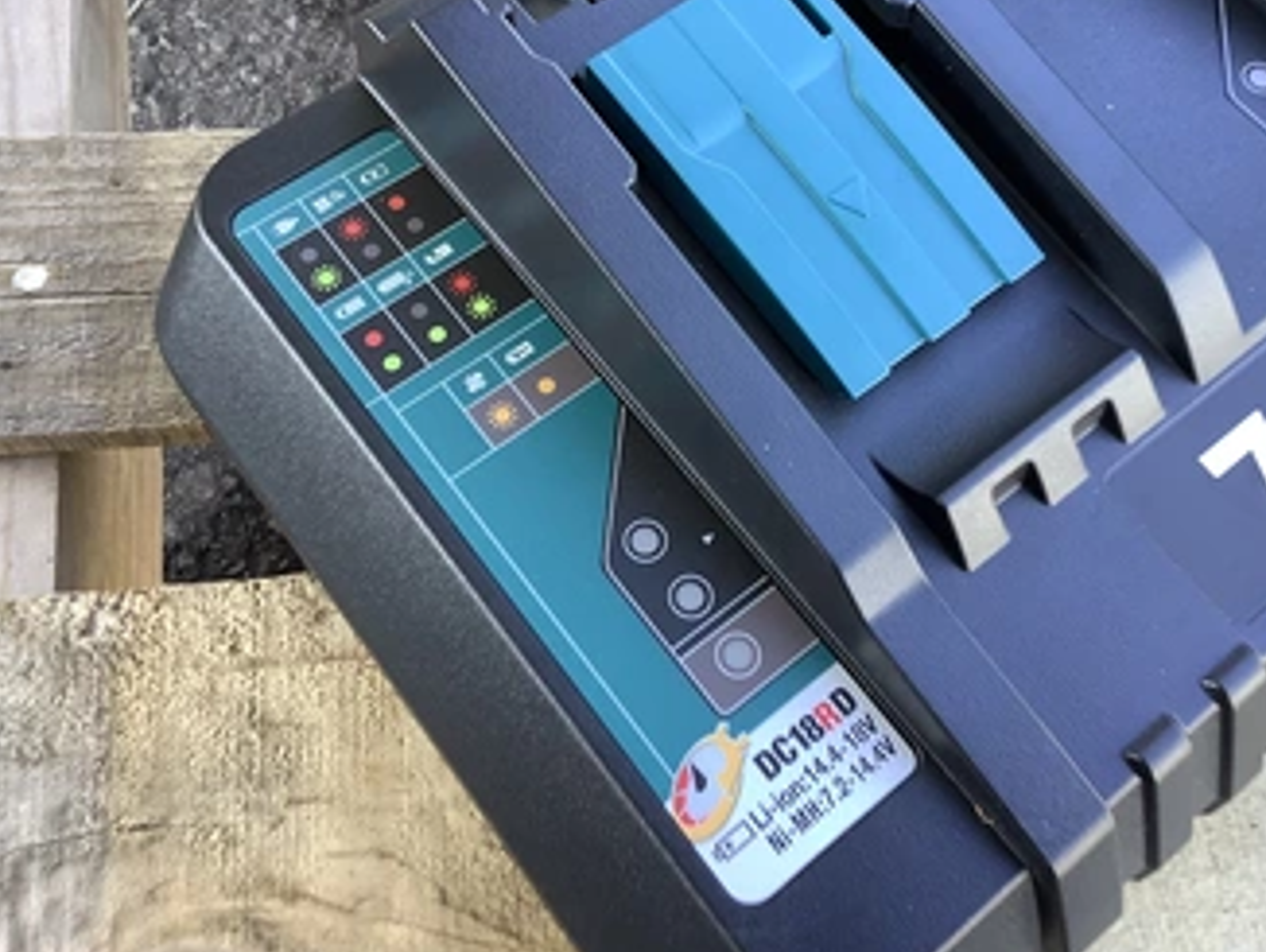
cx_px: 695
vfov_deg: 37.7
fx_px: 1391
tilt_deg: -74.6
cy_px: 408
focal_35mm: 38
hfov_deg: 48.9
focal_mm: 3.3
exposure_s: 1/120
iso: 64
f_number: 2.4
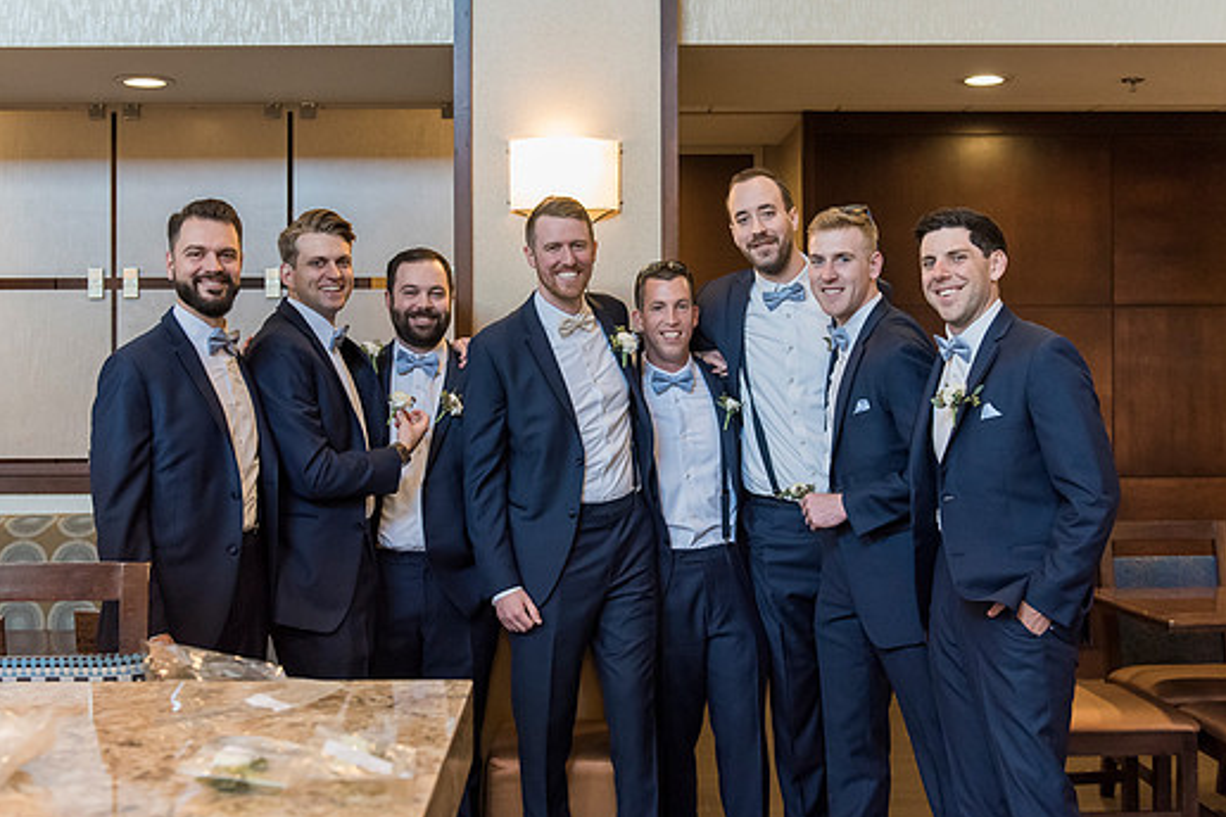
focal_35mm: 45
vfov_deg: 29.9
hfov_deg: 43.6
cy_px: 384
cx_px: 597
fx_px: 1532
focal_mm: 38
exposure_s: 1/200
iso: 4000
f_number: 3.5
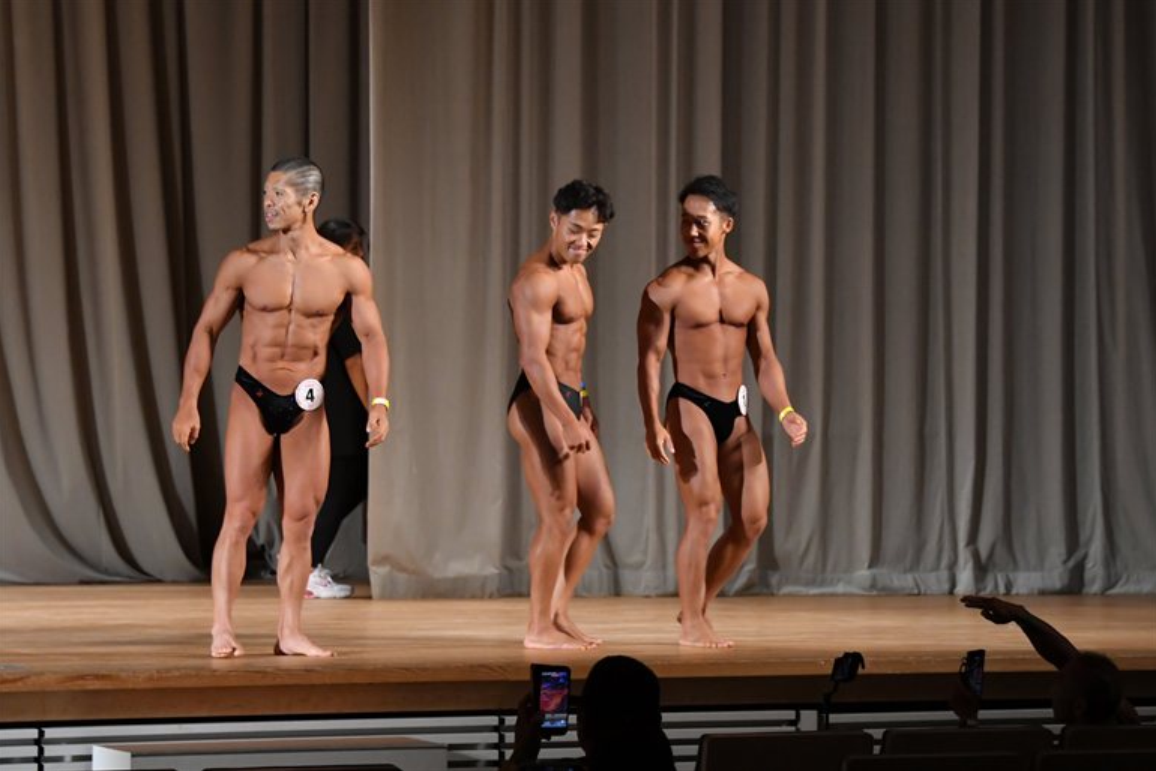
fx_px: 5910
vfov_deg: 7.5
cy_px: 386
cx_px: 579
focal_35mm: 184
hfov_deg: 11.2
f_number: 5.6
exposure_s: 1/400
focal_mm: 122
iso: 3200
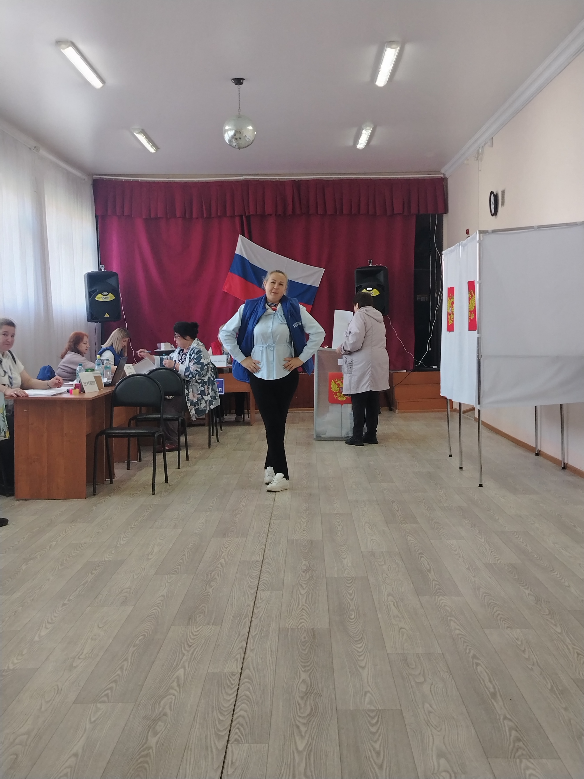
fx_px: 877
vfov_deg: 47.9
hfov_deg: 36.8
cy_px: 390
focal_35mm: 39
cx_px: 292
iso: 541
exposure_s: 1/50
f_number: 1.75
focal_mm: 5.25
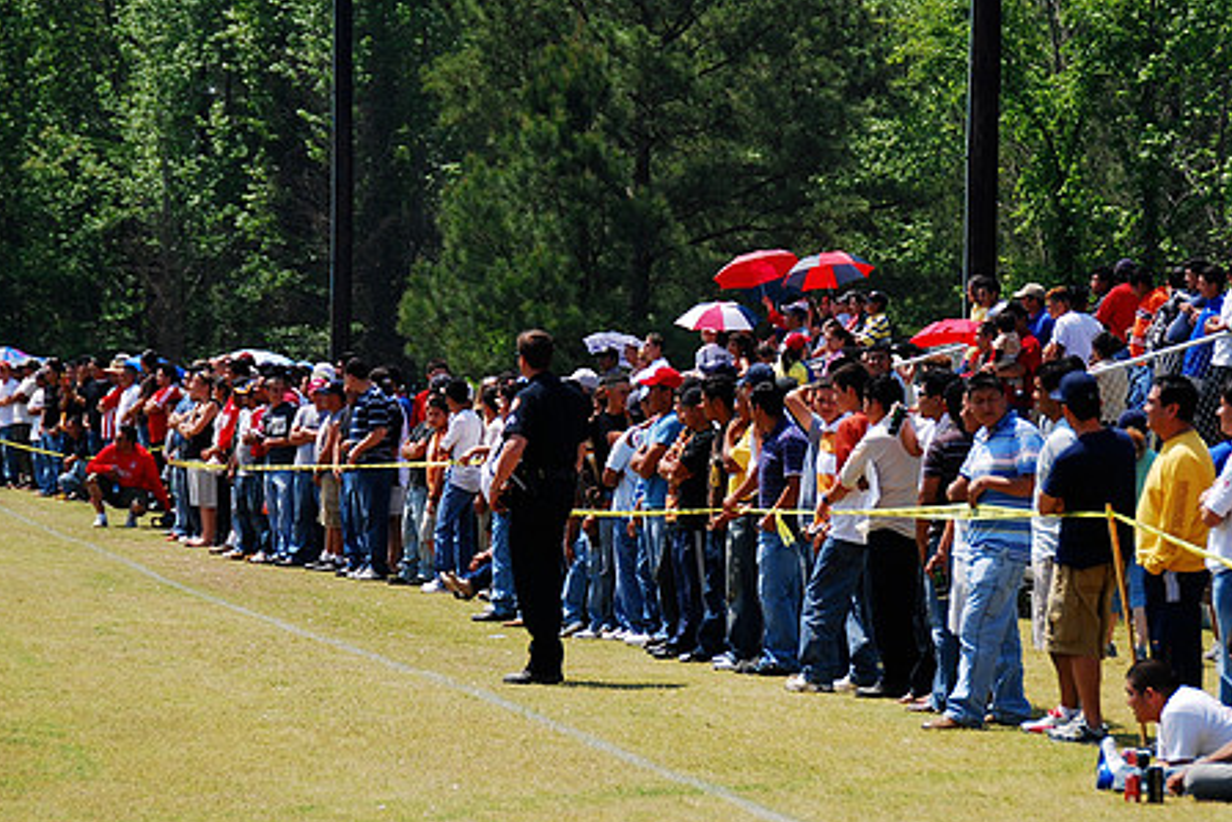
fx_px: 6321
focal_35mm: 185
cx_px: 737
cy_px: 448
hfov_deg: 11.1
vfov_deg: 7.4
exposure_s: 1/320
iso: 100
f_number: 5.3
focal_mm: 95
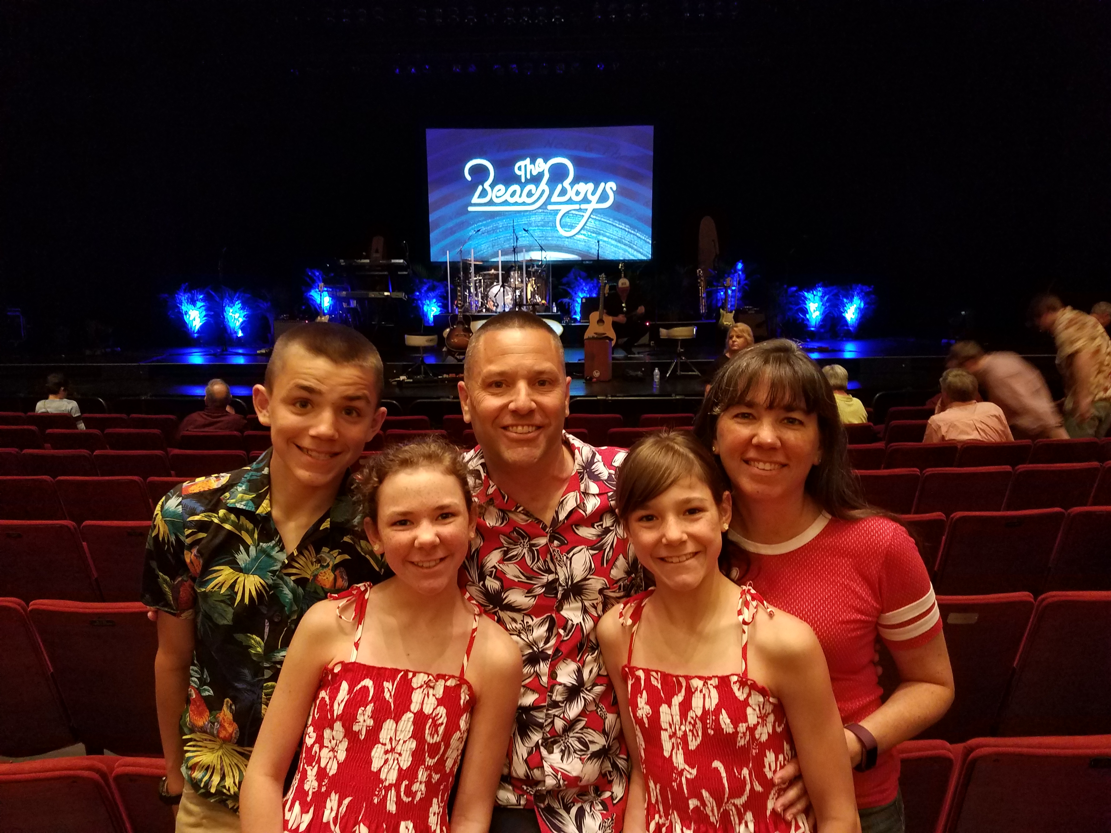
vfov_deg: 53.1
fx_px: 834
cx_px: 556
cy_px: 416
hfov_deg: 67.3
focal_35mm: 26
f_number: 1.7
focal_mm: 4.2
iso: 200
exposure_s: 1/10
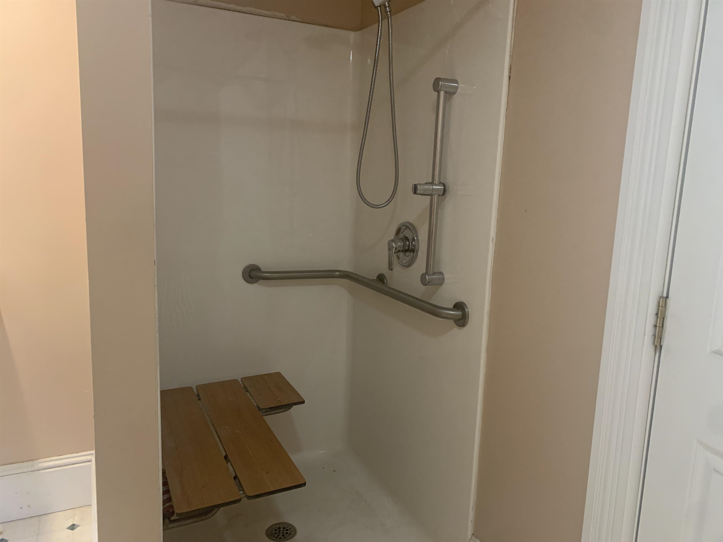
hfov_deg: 67.3
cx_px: 362
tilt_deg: -10.9
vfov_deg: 53.1
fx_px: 543
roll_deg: -2.2
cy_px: 271
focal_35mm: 26
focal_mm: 4.25
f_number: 1.8
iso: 200
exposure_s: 1/60
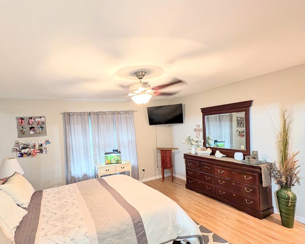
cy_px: 133
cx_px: 122
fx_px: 144
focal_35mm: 16
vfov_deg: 80.2
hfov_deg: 91.9
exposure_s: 1/24
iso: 267
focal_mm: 2.23
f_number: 1.95
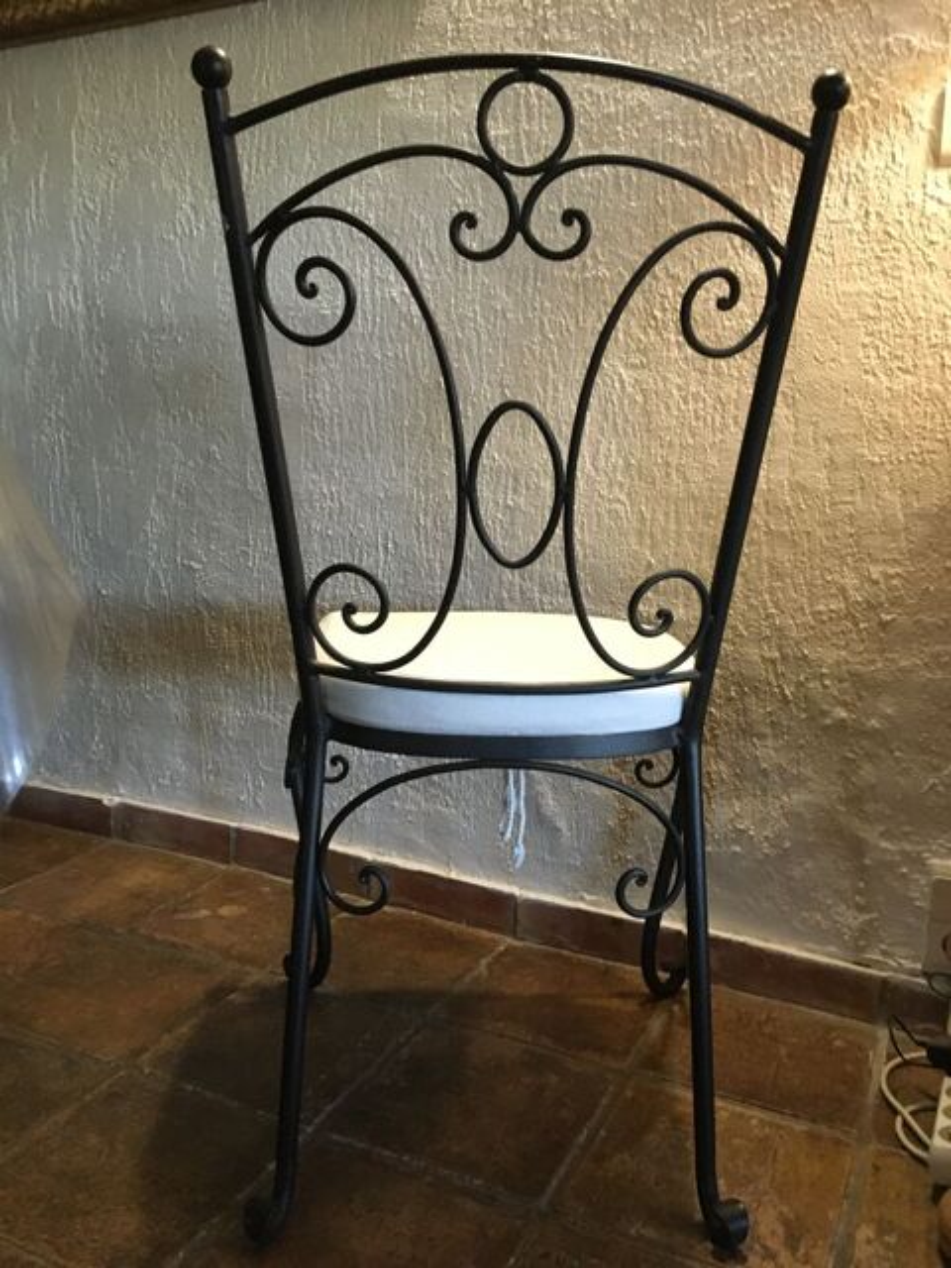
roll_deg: -0.4
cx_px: 476
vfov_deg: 61.7
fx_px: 1062
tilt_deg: -8.9
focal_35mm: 29
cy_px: 634
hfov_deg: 48.2
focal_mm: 4.15
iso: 200
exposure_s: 1/25
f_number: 2.2
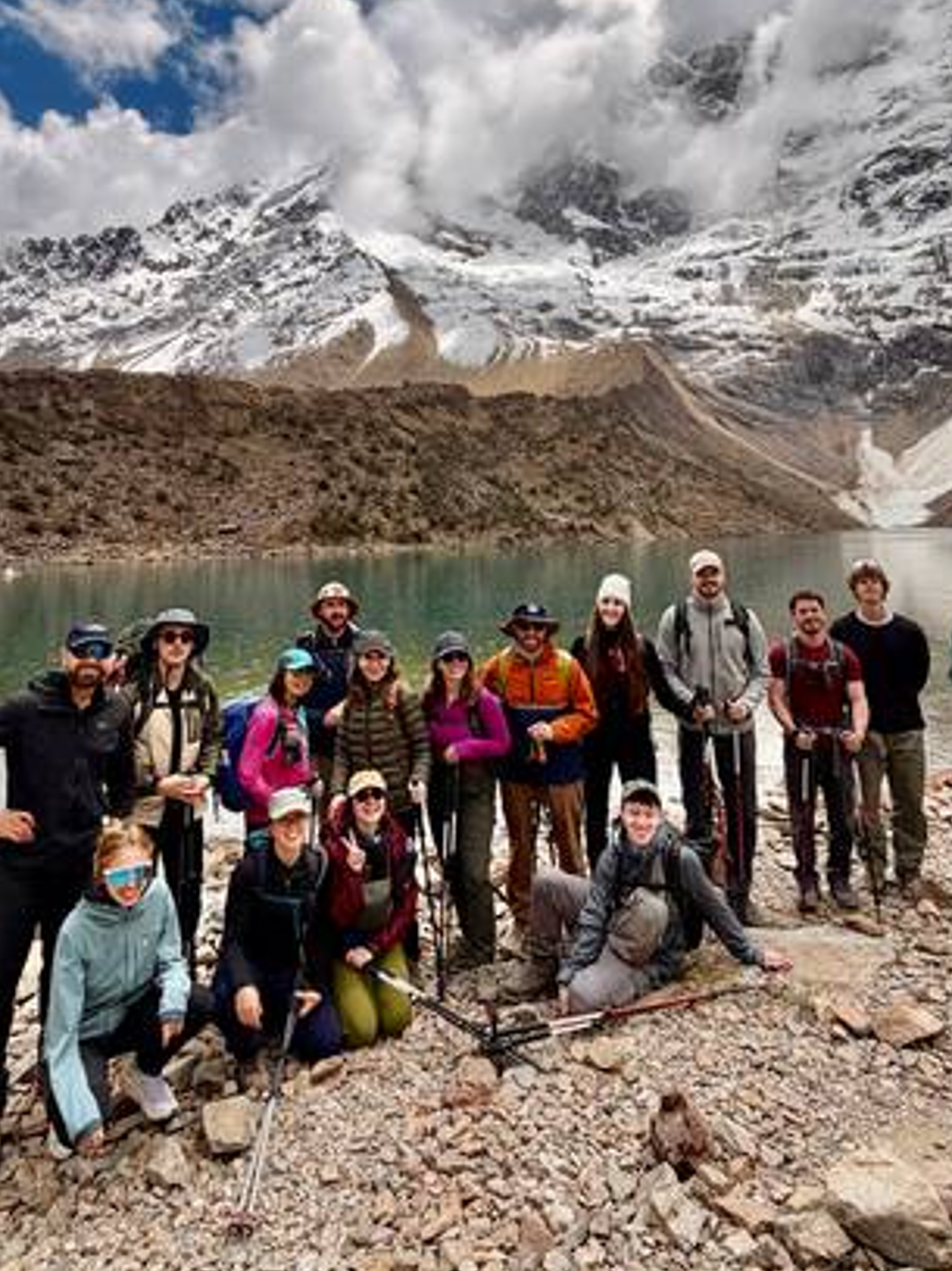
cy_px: 459
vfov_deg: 74.8
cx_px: 443
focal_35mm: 22
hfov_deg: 61.0
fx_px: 807
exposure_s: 1/901
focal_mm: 2.22
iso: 25
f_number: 2.2
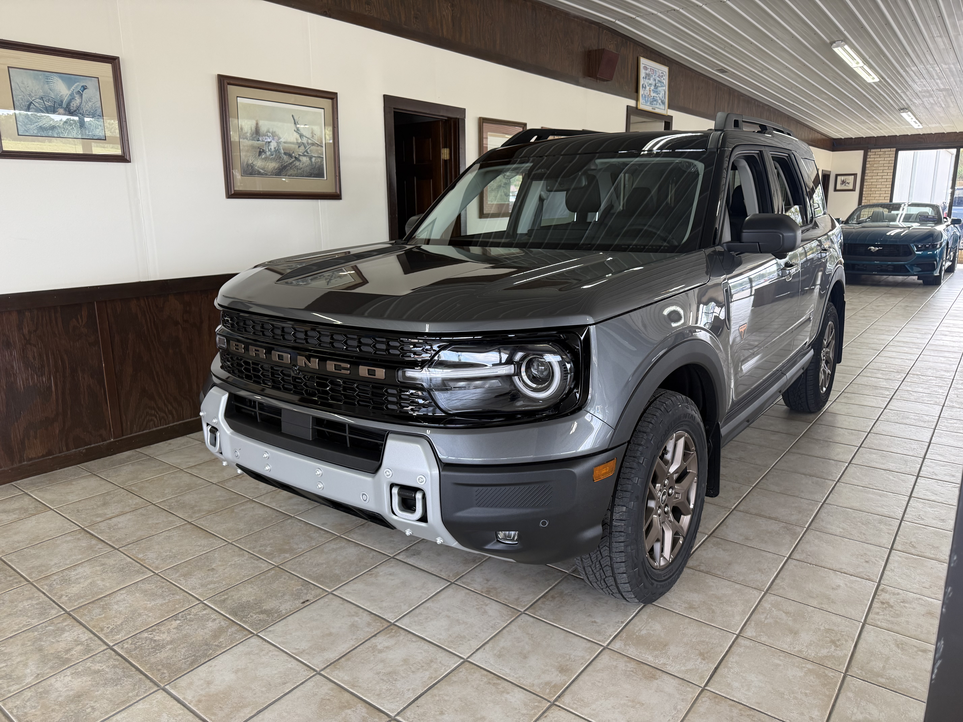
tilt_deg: -11.1
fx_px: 668
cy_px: 361
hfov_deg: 71.6
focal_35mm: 24
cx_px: 482
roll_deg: +0.1
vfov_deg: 56.8
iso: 160
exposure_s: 1/120
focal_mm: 6.76
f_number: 1.78
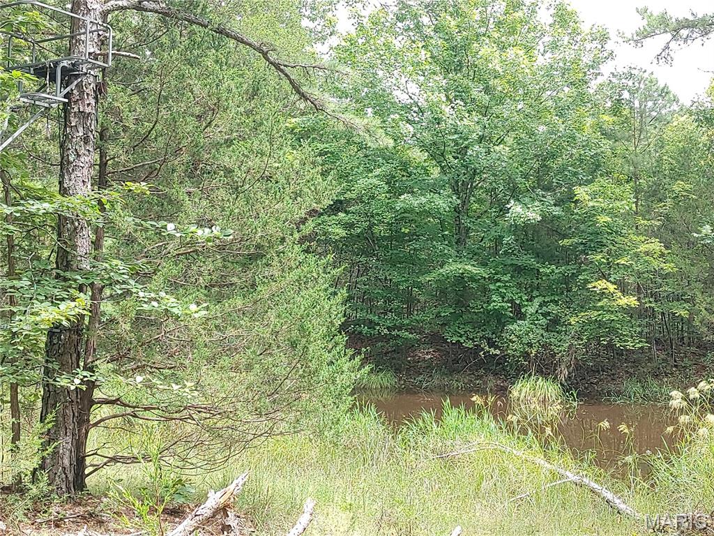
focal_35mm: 49
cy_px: 268
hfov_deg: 38.9
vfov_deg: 29.7
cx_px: 357
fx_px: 1011
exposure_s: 1/209
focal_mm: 4.81
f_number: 1.8
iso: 50
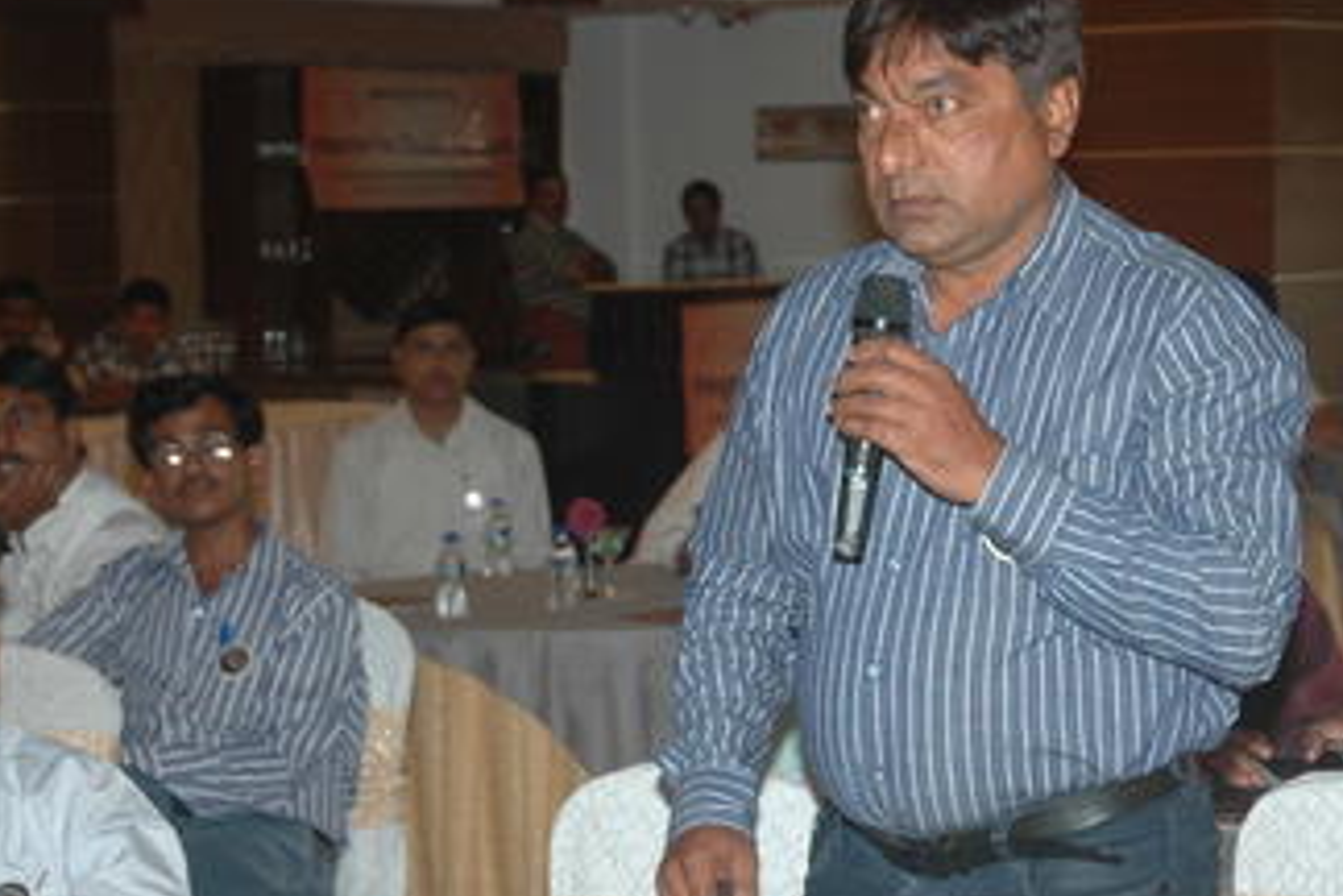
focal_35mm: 111
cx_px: 866
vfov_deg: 12.3
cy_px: 529
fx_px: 4141
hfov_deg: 18.4
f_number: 4.5
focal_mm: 40
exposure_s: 1/60
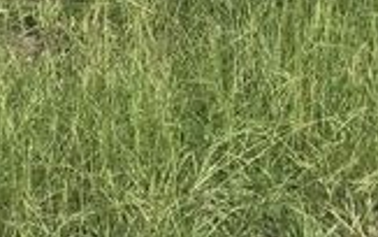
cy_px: -207
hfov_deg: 13.7
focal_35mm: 153
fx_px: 1577
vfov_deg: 8.2
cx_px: 139
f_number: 1.8
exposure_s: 1/2921
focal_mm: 5.4
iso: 40
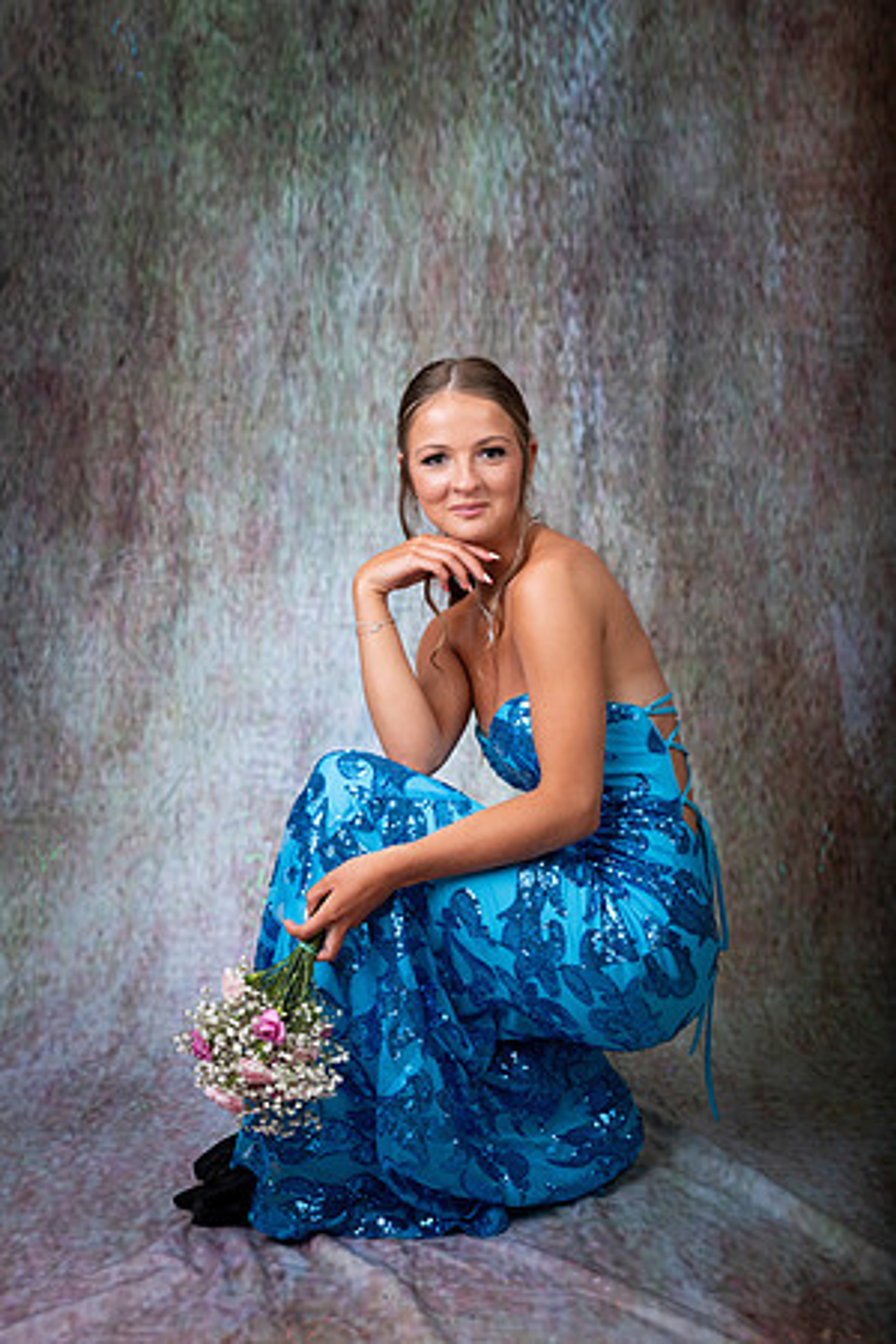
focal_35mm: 50
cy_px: 672
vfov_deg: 39.6
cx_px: 448
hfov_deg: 27.0
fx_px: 1867
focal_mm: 50
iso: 100
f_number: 6.3
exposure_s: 1/250
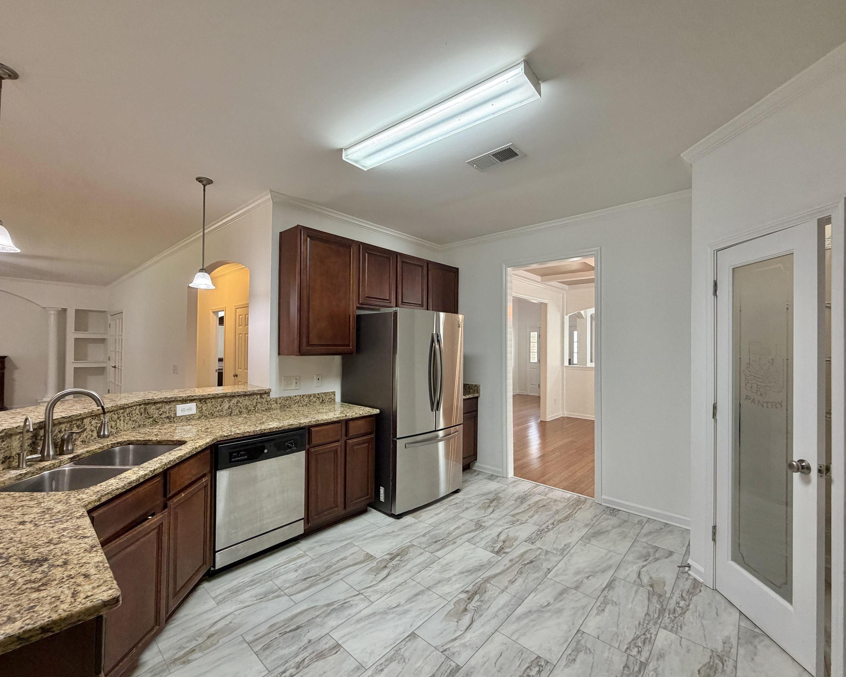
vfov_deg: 84.0
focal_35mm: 15
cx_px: 415
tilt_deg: -0.2
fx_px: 376
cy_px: 341
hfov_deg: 96.8
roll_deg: +0.2
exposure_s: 1/60
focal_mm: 2.22
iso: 200
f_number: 2.2
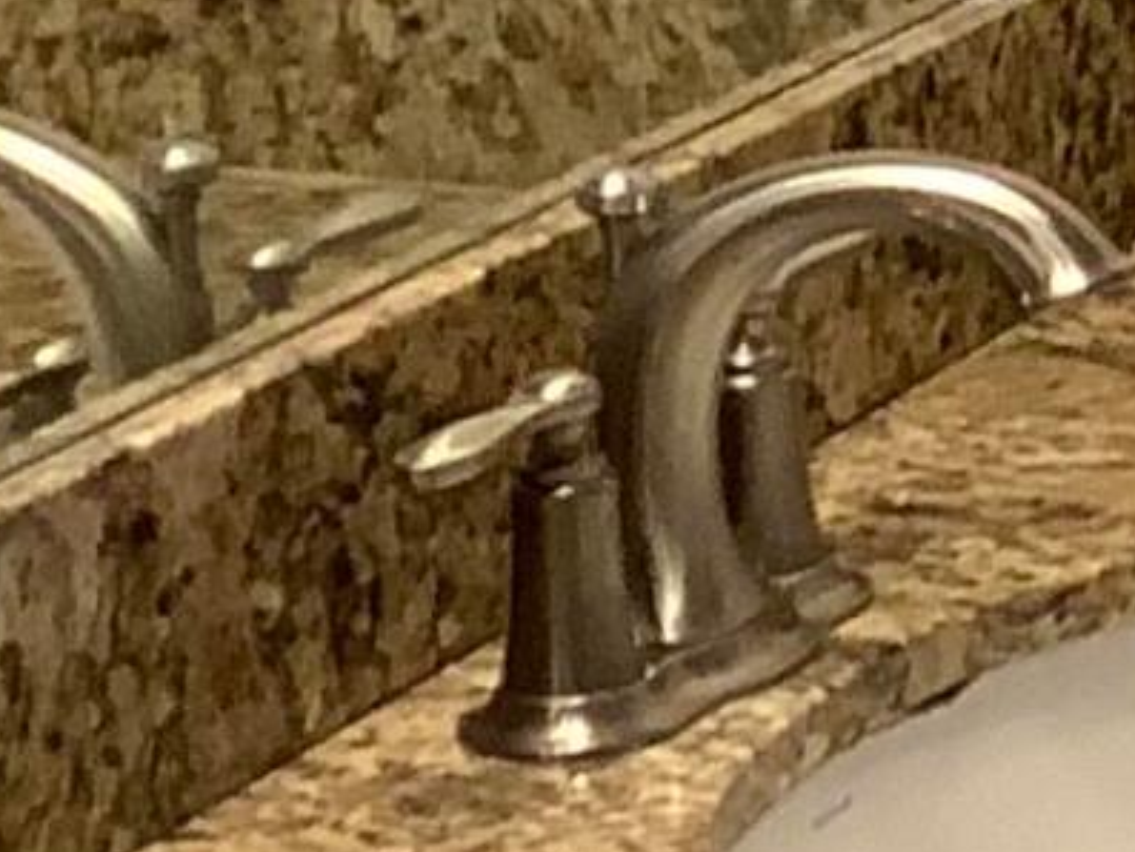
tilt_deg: -11.3
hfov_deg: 8.3
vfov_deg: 6.5
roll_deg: -1.1
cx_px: 2430
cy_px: -412
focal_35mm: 225
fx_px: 7380
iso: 80
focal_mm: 3.3
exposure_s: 1/60
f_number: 2.4
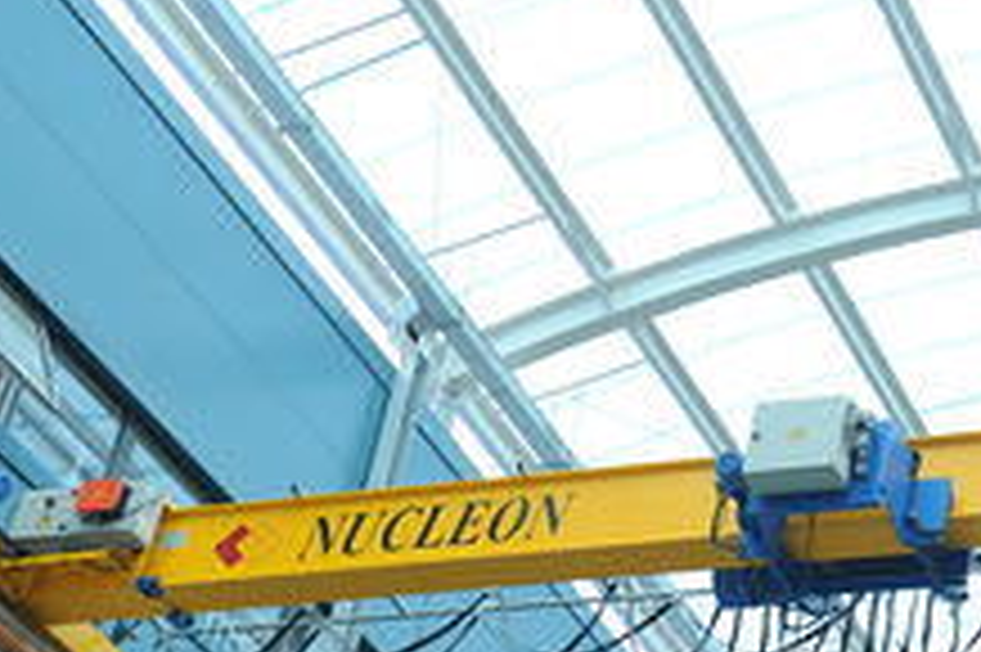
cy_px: 472
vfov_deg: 13.5
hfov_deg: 19.8
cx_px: 904
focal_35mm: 101
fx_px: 2750
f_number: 3.5
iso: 200
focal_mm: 44
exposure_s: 1/400
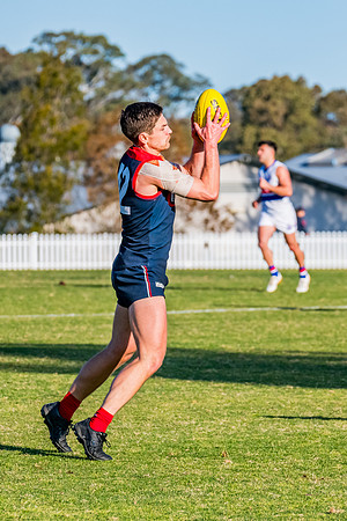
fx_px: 5890
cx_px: 136
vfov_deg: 5.1
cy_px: 261
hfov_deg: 3.4
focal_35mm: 407
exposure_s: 1/1600
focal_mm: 270
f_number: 10
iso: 800
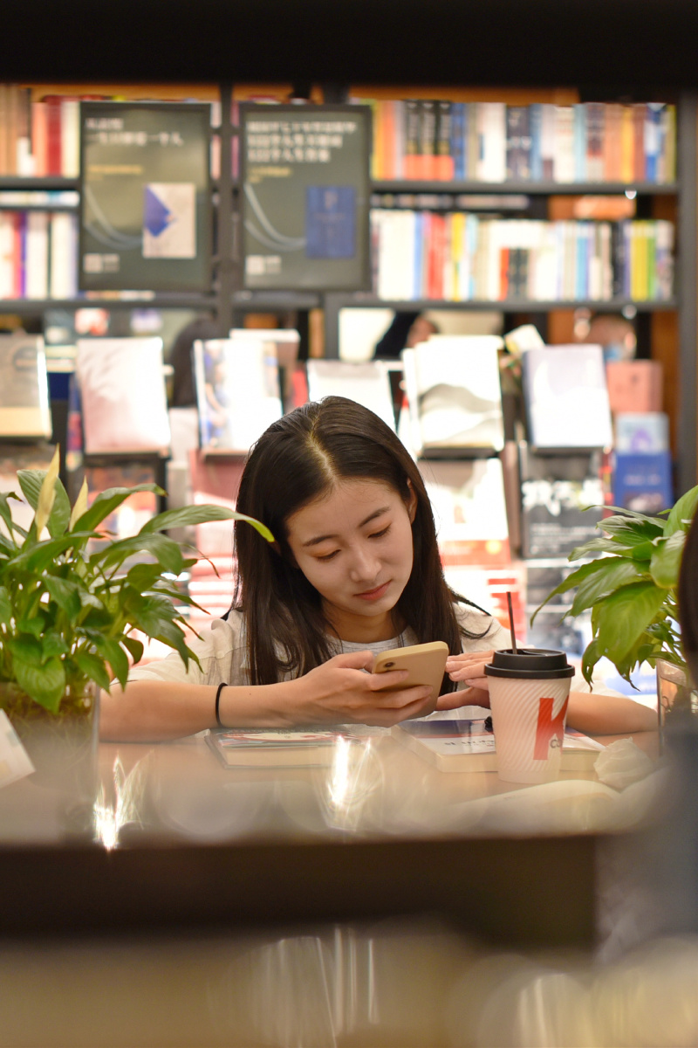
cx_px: 349
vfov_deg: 39.6
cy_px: 524
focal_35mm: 50
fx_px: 1454
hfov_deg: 27.0
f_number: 2.8
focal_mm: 50
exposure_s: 1/125
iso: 640
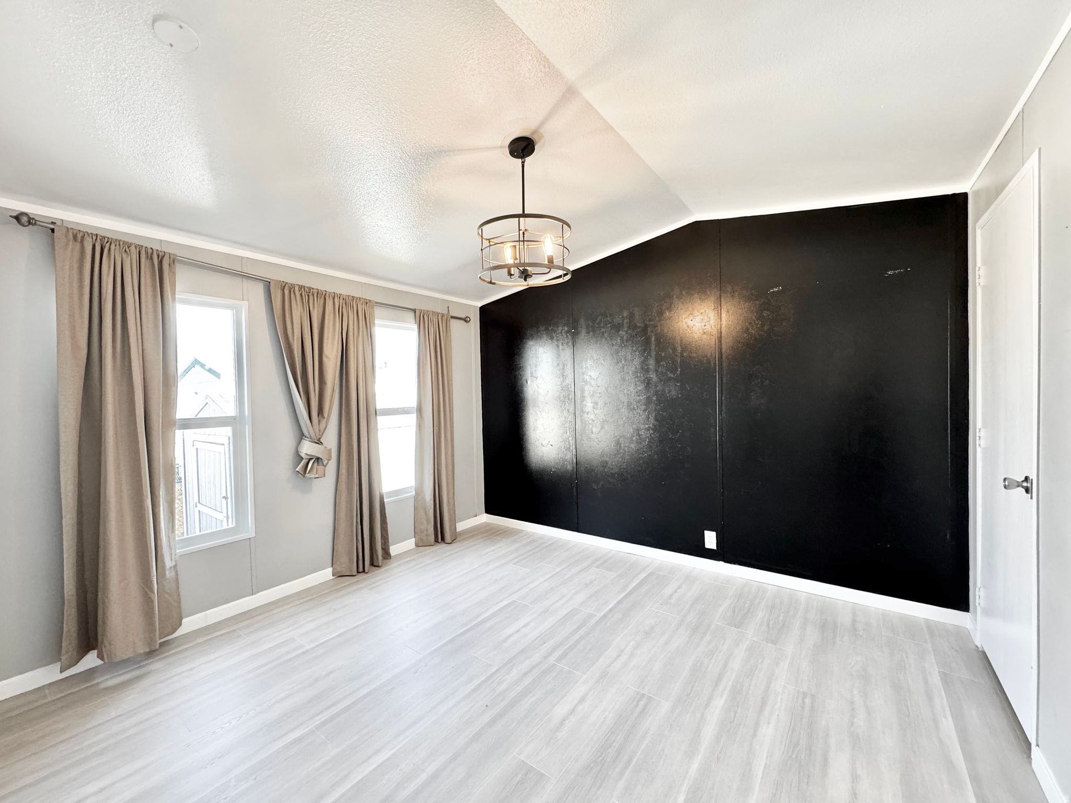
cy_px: 402
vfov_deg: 85.7
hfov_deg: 102.1
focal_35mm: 14
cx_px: 536
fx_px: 433
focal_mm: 2.22
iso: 250
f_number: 2.2
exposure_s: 1/120
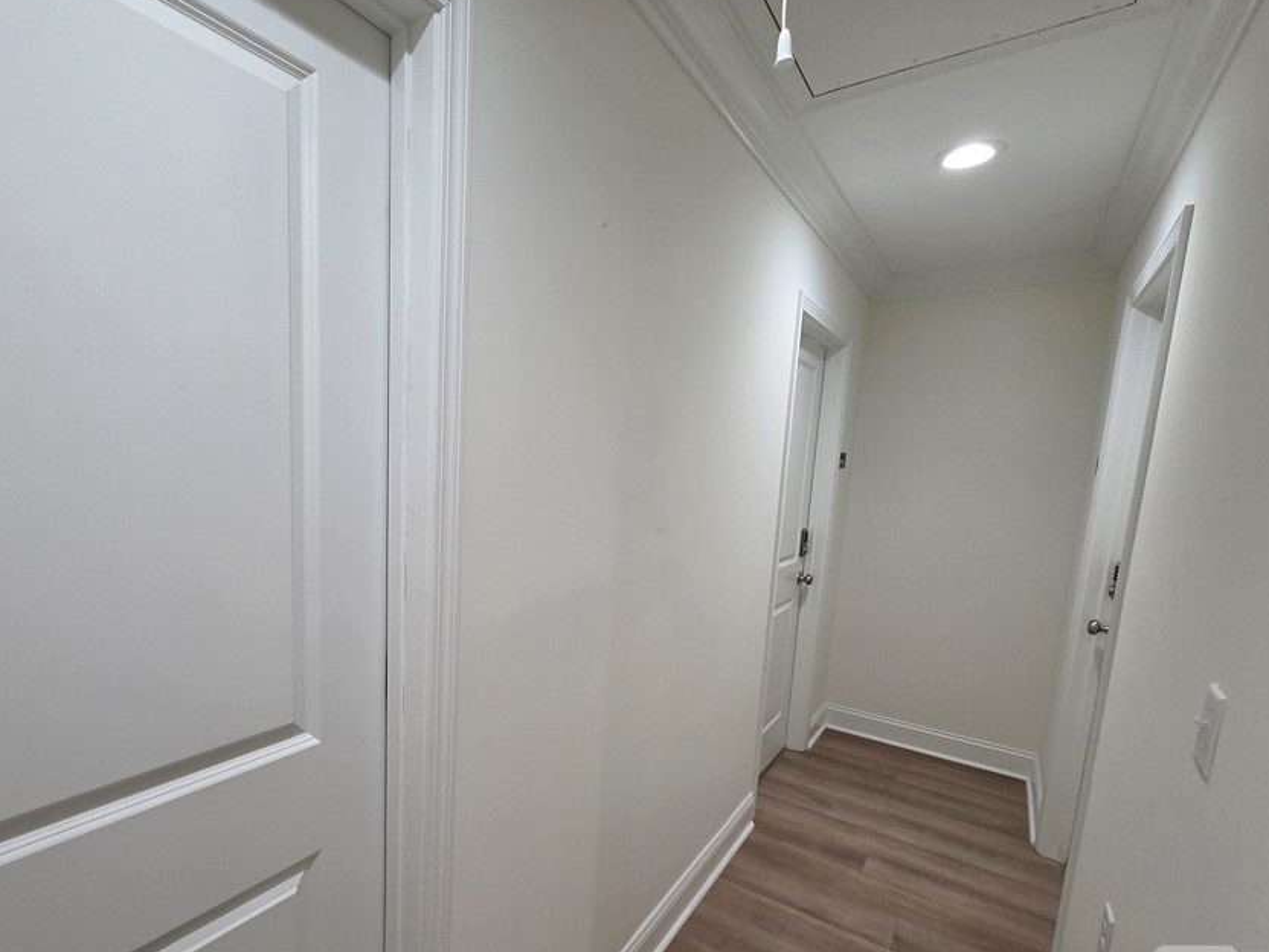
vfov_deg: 77.7
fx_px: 587
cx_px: 511
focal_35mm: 16
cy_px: 540
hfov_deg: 93.3
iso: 320
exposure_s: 1/120
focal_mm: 2.2
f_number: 2.2
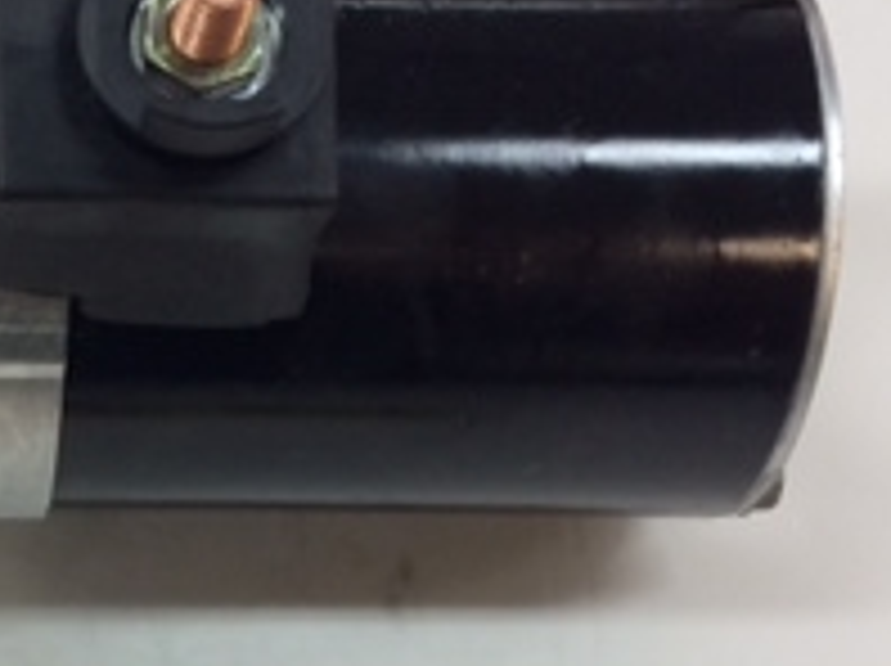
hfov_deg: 19.4
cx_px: -90
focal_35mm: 97
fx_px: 2494
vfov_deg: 14.9
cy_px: 680
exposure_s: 1/33
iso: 40
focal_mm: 4.12
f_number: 2.2
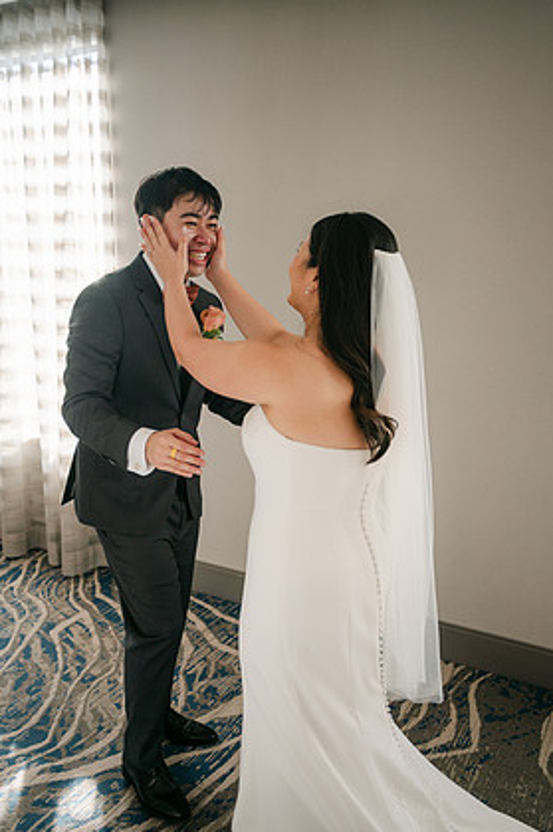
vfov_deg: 62.0
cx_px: 276
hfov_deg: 43.5
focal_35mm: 30
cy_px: 438
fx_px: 693
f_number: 2.8
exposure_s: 1/250
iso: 100
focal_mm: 28
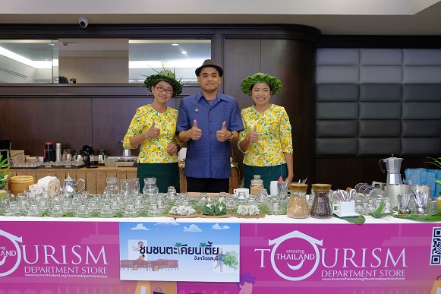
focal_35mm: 32
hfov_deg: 58.7
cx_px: 209
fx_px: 392
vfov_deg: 41.1
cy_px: 149
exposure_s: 1/125
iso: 2000
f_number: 3.6
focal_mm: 20
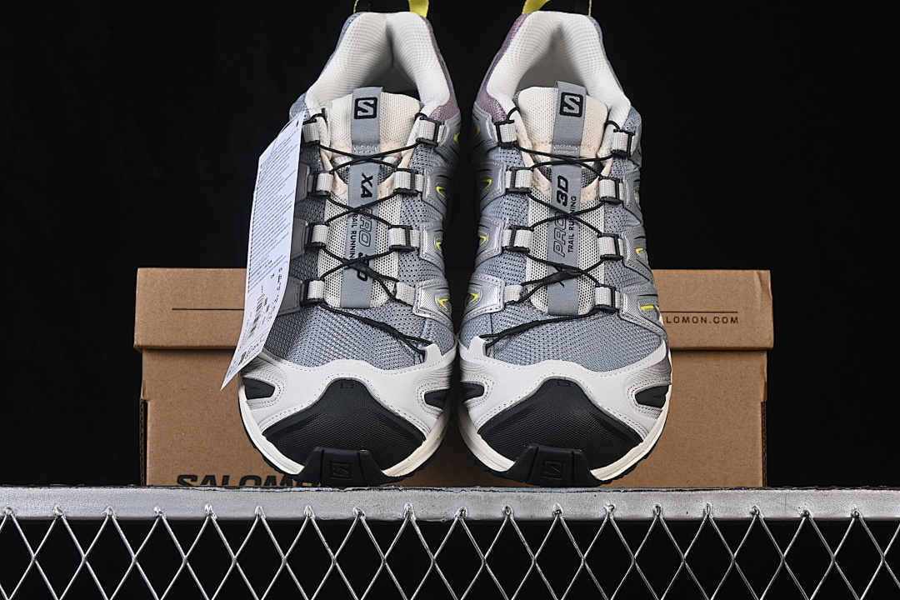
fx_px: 1875
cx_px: 450
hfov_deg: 27.0
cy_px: 300
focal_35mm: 75
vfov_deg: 18.2
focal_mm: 50
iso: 160
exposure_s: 1/80
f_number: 8
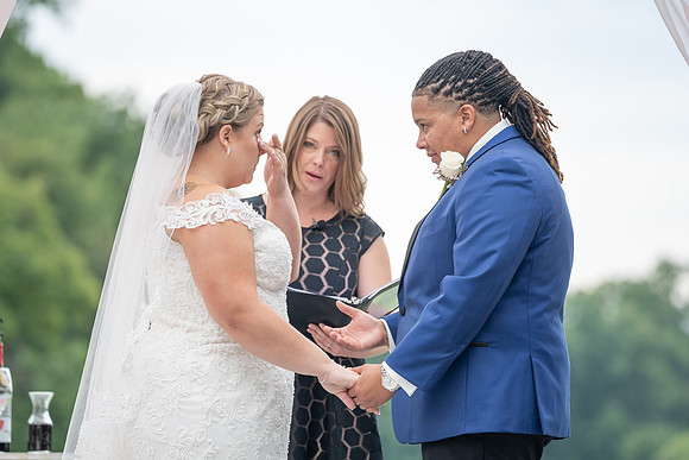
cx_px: 340
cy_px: 244
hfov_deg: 9.7
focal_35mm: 211
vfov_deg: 6.5
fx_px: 4040
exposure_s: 1/200
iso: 125
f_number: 4
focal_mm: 198
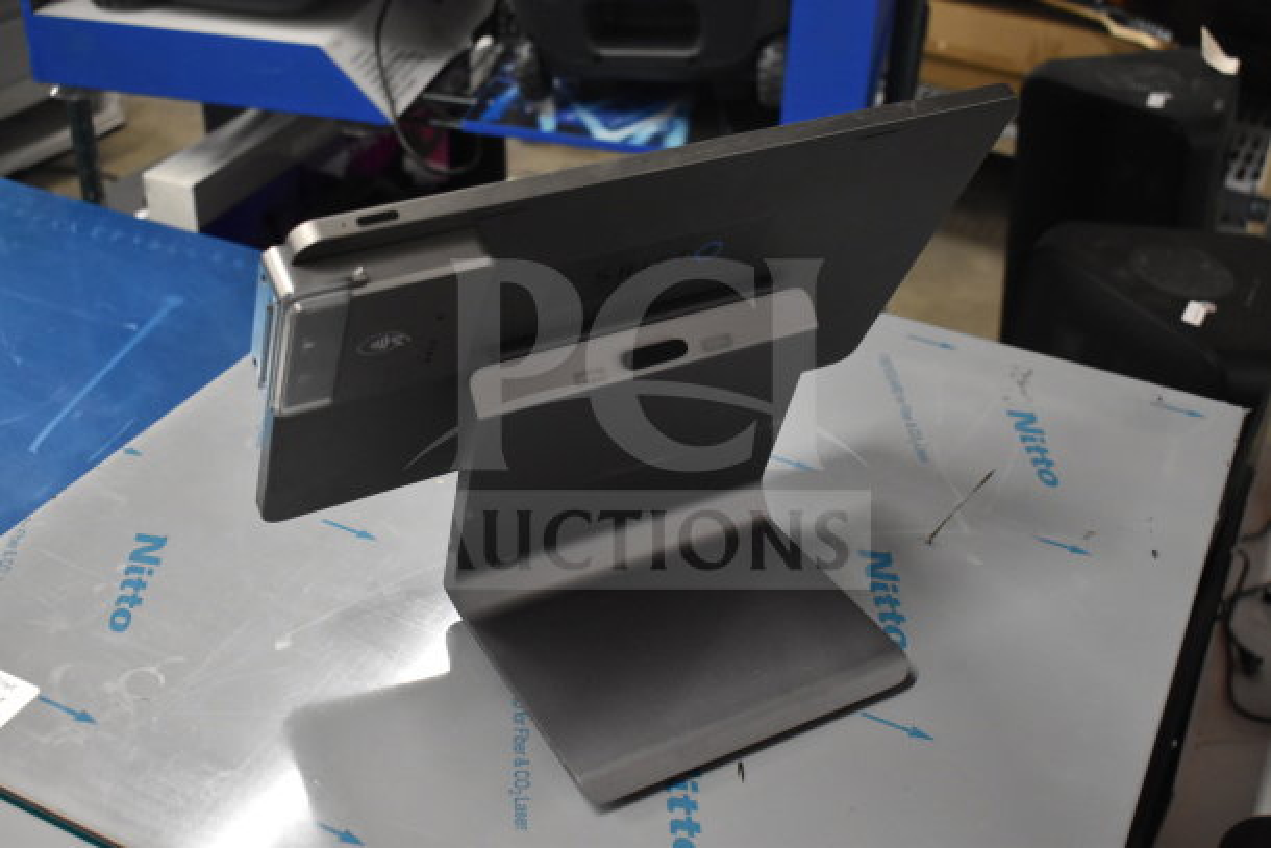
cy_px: 424
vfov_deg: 30.9
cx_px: 636
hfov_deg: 45.0
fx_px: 1536
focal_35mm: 44
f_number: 4.2
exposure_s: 1/50
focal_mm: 29
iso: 2200
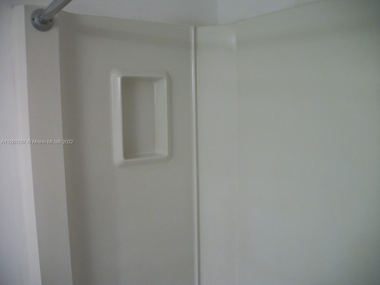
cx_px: 190
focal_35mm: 32
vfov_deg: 44.2
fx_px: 351
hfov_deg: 56.8
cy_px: 142
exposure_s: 1/30
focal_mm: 5.7
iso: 114
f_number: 2.9
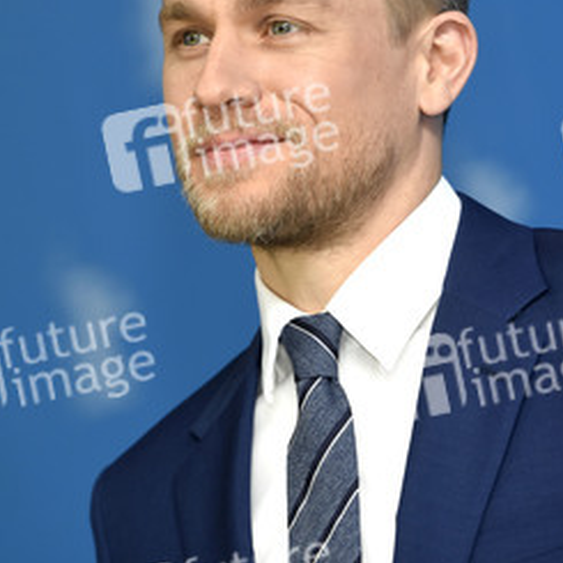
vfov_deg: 4.6
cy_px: 253
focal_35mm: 385
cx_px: 287
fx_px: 7079
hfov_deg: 4.6
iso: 800
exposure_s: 1/320
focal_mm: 185
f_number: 3.5
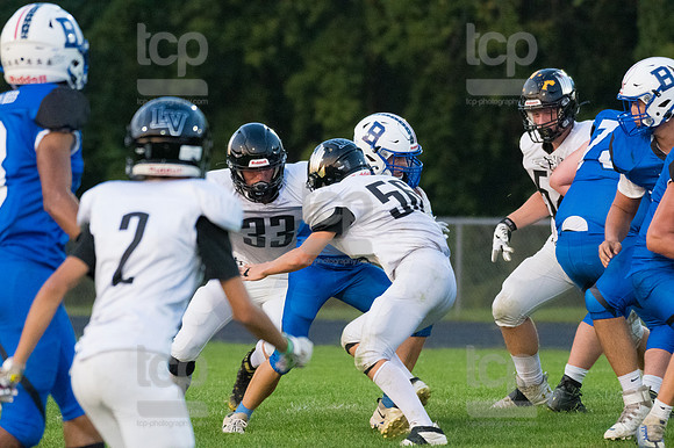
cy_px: 224
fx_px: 7578
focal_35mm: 405
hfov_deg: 5.1
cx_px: 337
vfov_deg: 3.4
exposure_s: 1/1250
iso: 5000
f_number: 5.6
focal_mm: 270
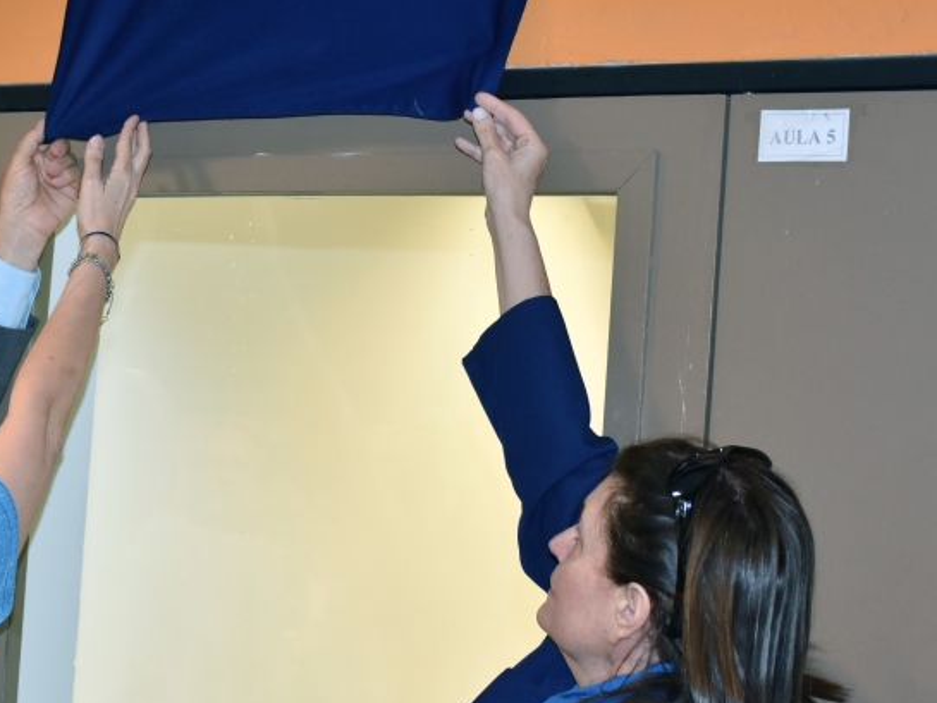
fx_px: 2789
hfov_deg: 18.9
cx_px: 167
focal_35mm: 103
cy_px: 334
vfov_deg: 14.4
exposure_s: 1/60
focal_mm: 38
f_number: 4.2
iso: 800
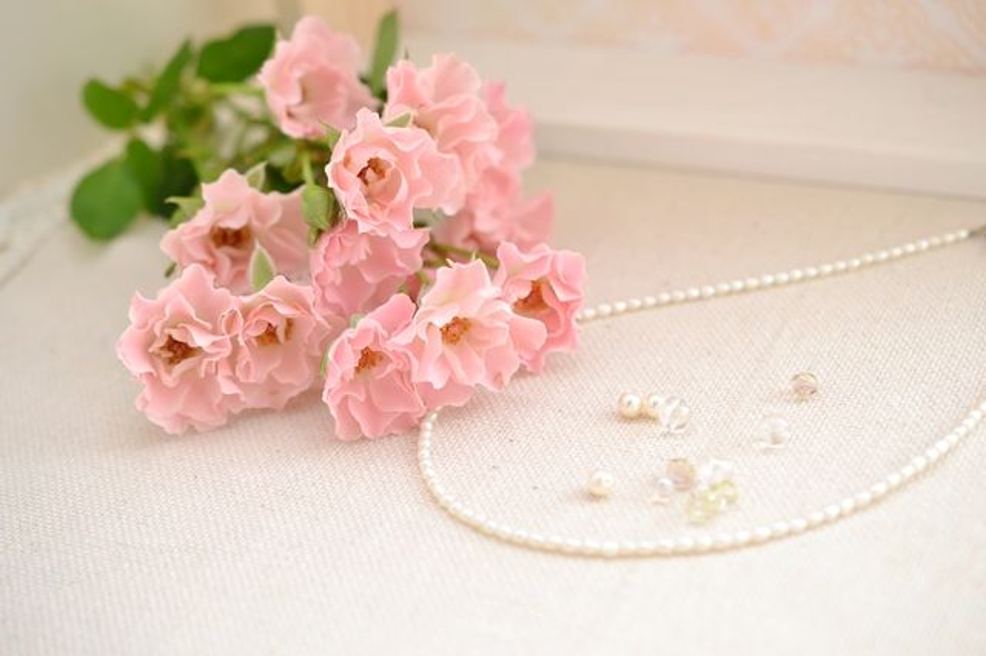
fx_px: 1642
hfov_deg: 33.4
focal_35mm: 60
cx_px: 493
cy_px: 328
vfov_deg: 22.6
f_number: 3.5
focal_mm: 40
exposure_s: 1/80
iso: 100
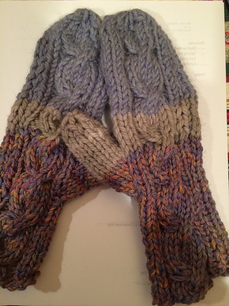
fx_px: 256
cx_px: 114
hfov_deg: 48.2
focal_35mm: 29
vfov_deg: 61.7
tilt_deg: -85.7
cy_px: 153
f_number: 2.2
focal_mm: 4.15
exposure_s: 1/30
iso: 250
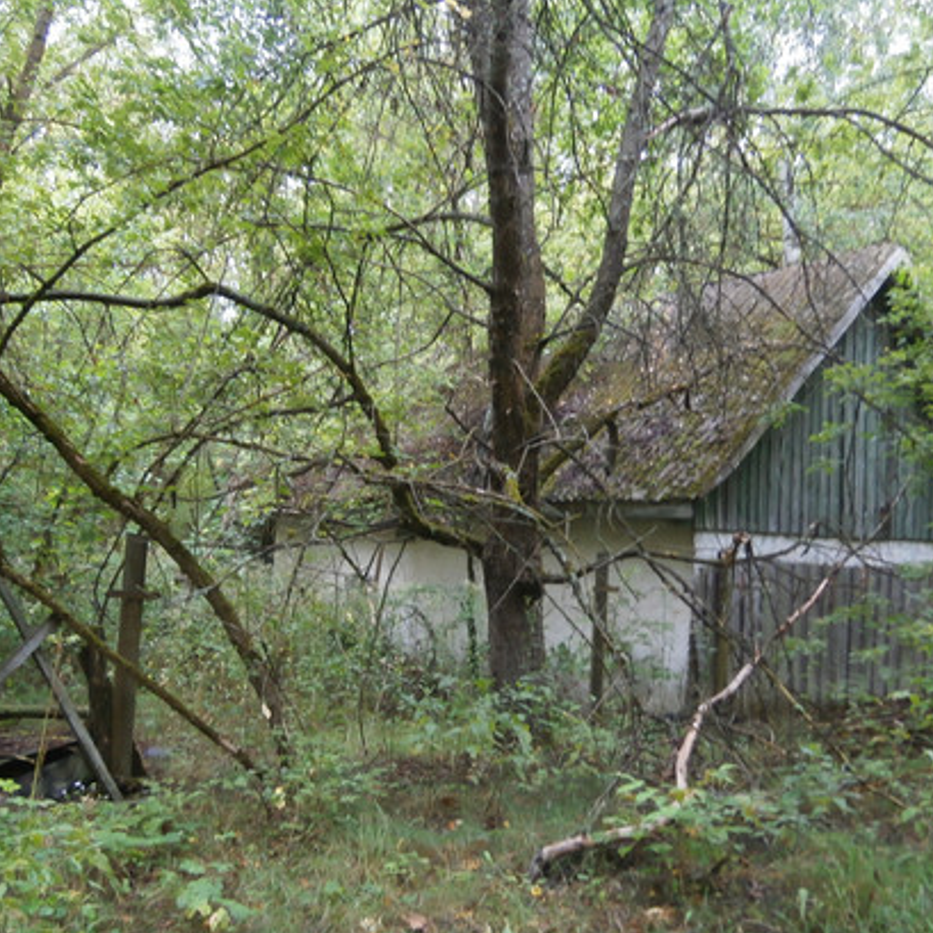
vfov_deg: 45.9
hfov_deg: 46.0
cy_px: 541
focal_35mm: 36
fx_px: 1098
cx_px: 454
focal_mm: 4.7
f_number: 2.8
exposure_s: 1/60
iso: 80
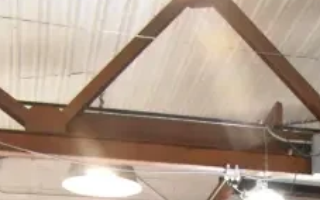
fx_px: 1073
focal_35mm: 123
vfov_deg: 8.8
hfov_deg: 16.0
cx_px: 427
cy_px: 601
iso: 6400
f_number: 6.3
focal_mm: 20
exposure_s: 1/160
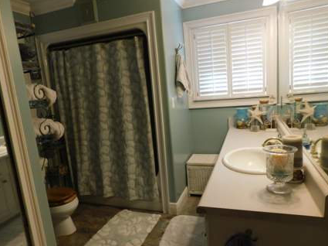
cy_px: 137
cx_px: 158
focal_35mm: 26
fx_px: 246
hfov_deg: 67.3
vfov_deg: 52.9
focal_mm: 4
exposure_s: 1/40
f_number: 3
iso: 125
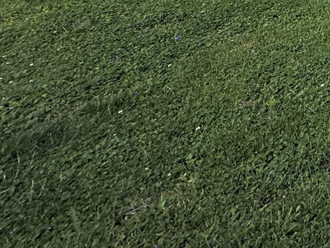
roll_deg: -4.9
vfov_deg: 21.2
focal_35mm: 54
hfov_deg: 23.9
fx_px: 515
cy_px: -159
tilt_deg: -12.0
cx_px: 546
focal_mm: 2.22
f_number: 2.2
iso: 50
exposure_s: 1/490
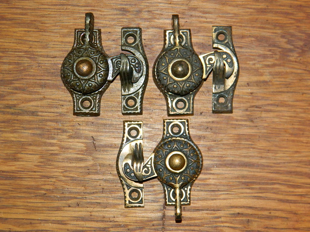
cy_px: 116
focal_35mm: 84
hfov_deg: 23.3
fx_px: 752
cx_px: 155
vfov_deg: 17.6
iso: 200
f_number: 4.2
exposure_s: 1/50
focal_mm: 15.1
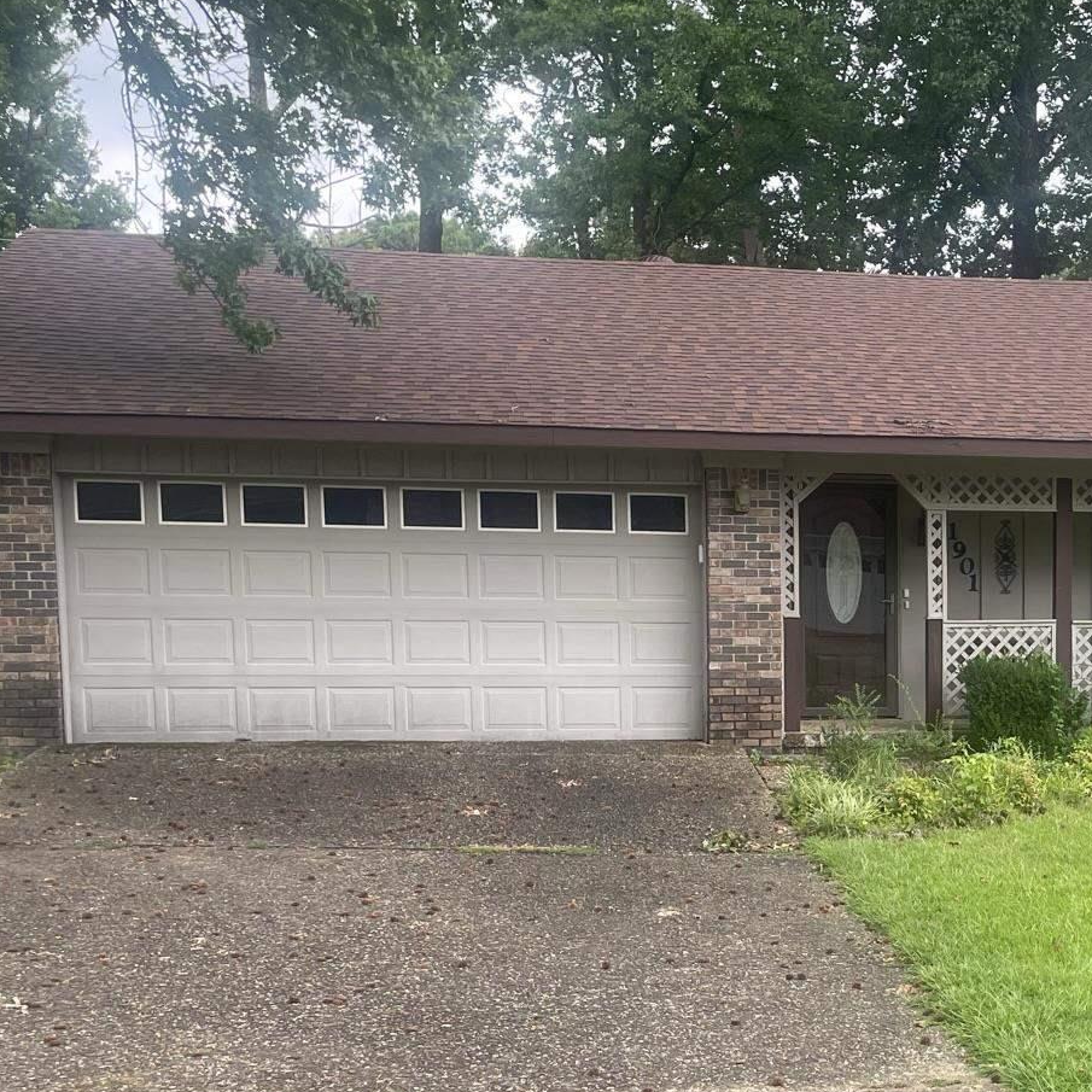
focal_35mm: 52
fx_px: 1856
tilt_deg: -6.1
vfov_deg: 32.1
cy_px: 836
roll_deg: +0.5
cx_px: 1000
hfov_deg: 31.2
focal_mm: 4.2
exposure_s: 1/409
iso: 32
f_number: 1.6
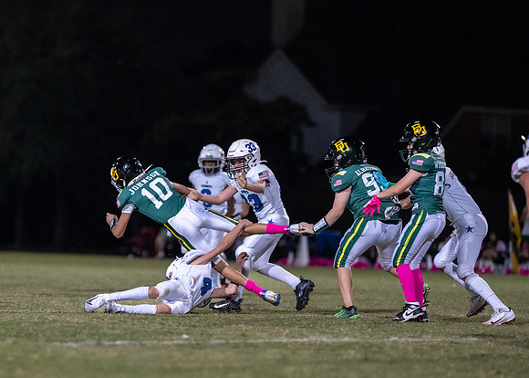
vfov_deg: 6.5
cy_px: 215
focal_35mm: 221
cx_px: 89
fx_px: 3316
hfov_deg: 9.1
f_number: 1.8
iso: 4000
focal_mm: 135
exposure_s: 1/1000
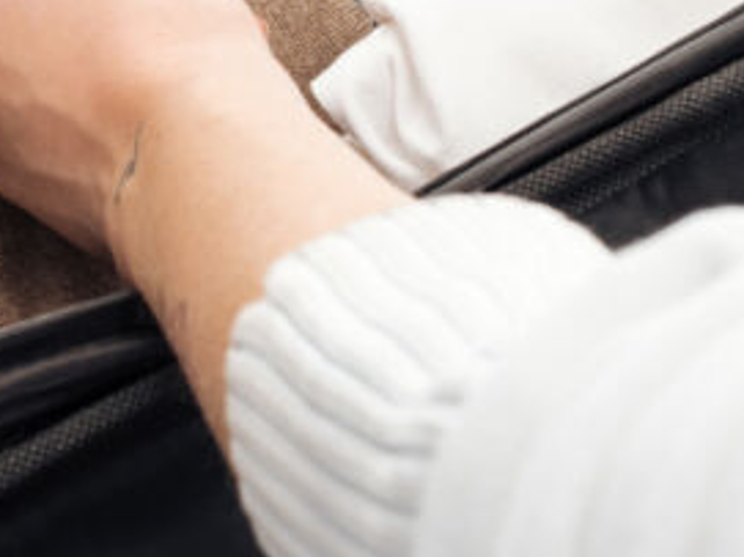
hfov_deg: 12.3
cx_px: 96
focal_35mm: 160
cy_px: -108
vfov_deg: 9.2
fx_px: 3437
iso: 200
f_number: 9
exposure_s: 1/160
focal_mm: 50
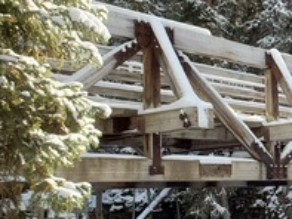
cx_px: 411
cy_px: 138
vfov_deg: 19.9
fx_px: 625
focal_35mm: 74
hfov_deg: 22.6
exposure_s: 1/327
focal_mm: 4.3
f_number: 2.4
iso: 50
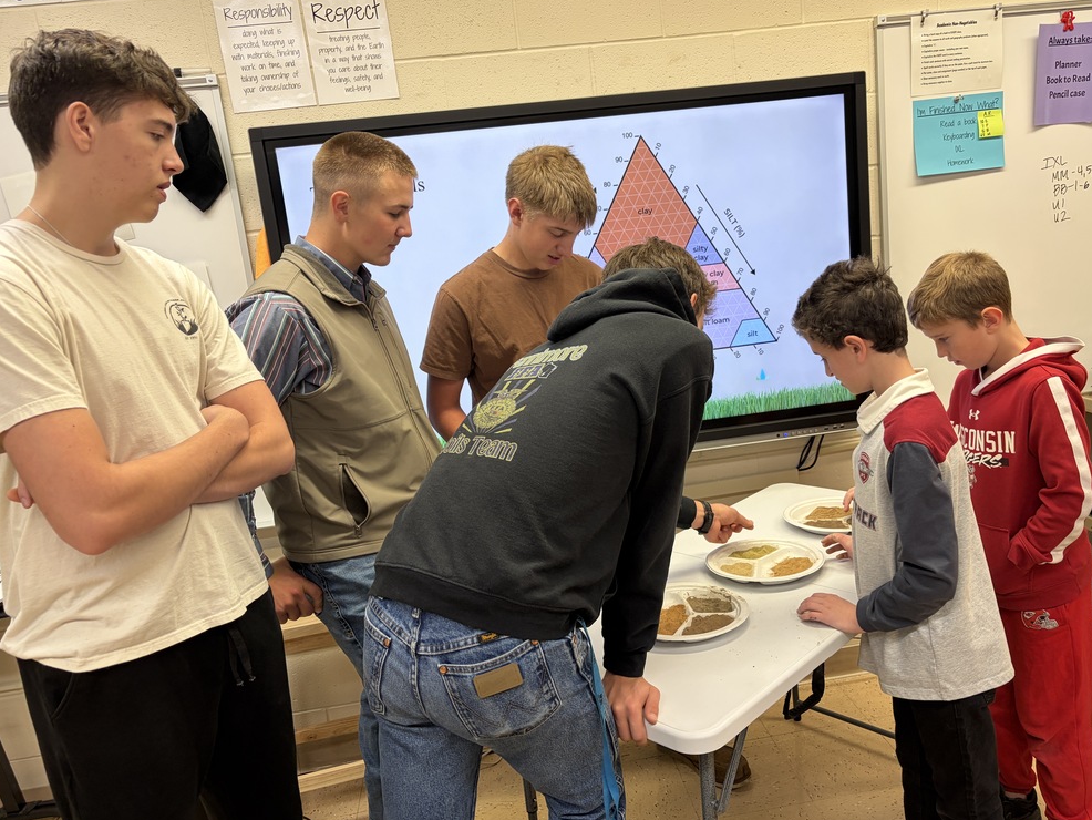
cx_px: 566
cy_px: 409
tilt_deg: -12.0
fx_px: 852
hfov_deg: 65.3
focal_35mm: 27
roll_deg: +6.7
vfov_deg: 51.4
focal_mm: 5.96
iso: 100
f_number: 1.6
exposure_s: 1/60
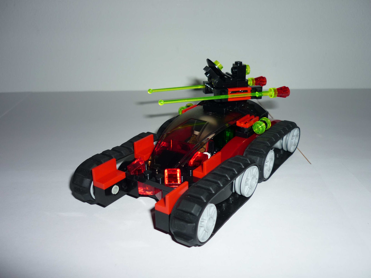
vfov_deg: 42.9
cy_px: 139
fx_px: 354
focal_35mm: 33
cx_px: 186
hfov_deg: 55.4
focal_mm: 5.5
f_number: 2.8
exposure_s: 1/125
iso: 100
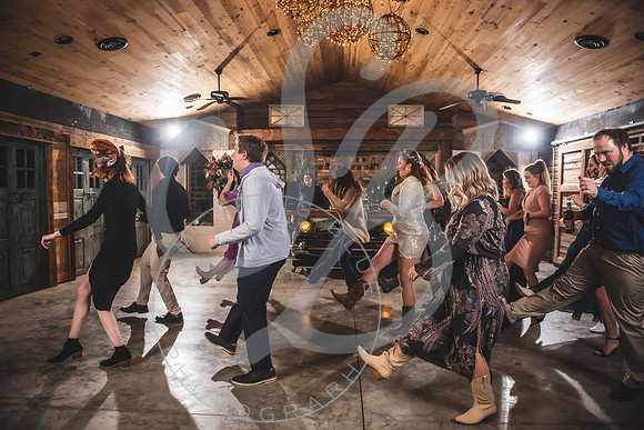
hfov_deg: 73.7
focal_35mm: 24
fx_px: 429
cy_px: 215
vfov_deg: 53.2
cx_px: 322
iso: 500
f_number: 2.8
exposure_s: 1/160
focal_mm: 24
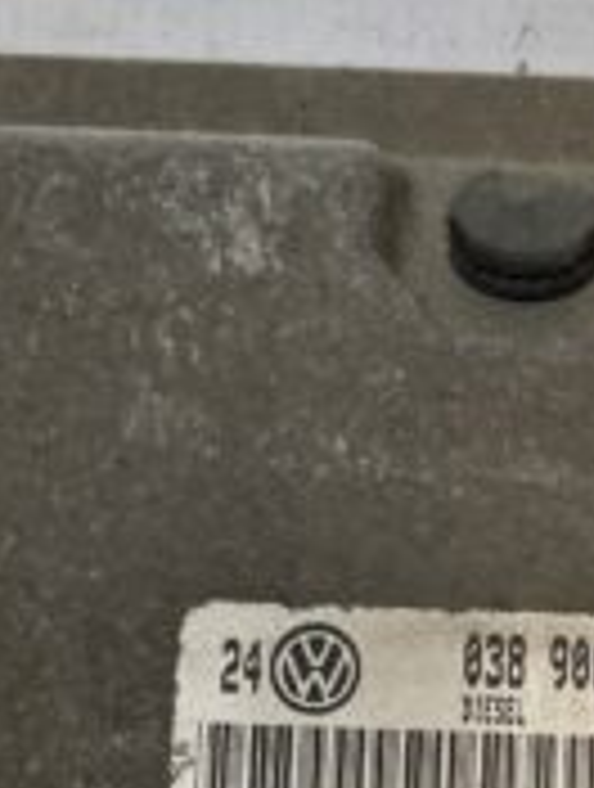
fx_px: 1938
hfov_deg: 17.3
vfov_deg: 22.4
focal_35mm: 85
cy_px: 709
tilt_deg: -85.6
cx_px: 482
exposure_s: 1/96
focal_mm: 5.1
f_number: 1.6
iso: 125
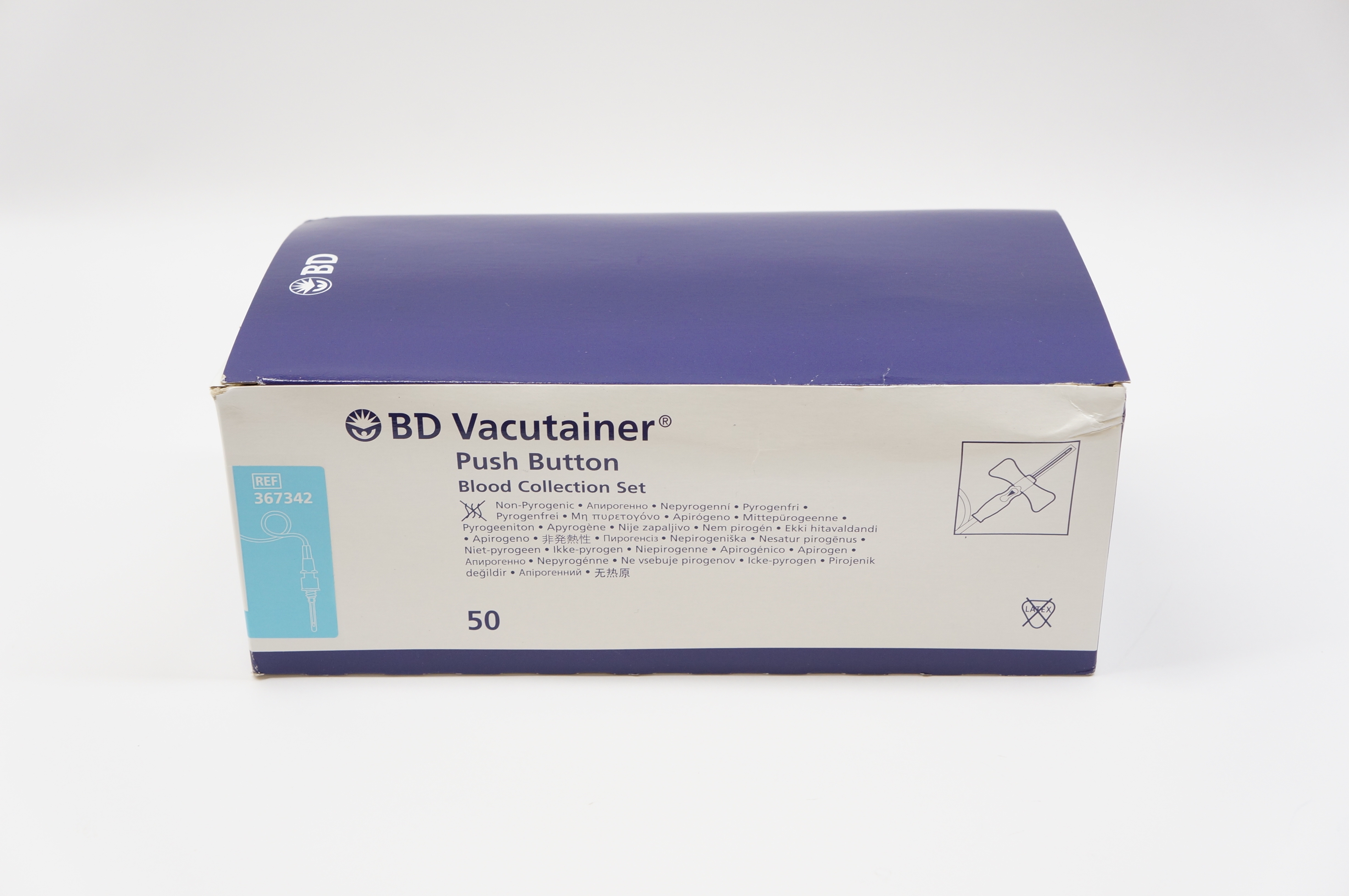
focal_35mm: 48
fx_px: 1797
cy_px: 448
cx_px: 674
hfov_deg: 41.2
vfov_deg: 28.0
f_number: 5.6
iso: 400
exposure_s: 1/60
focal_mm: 32
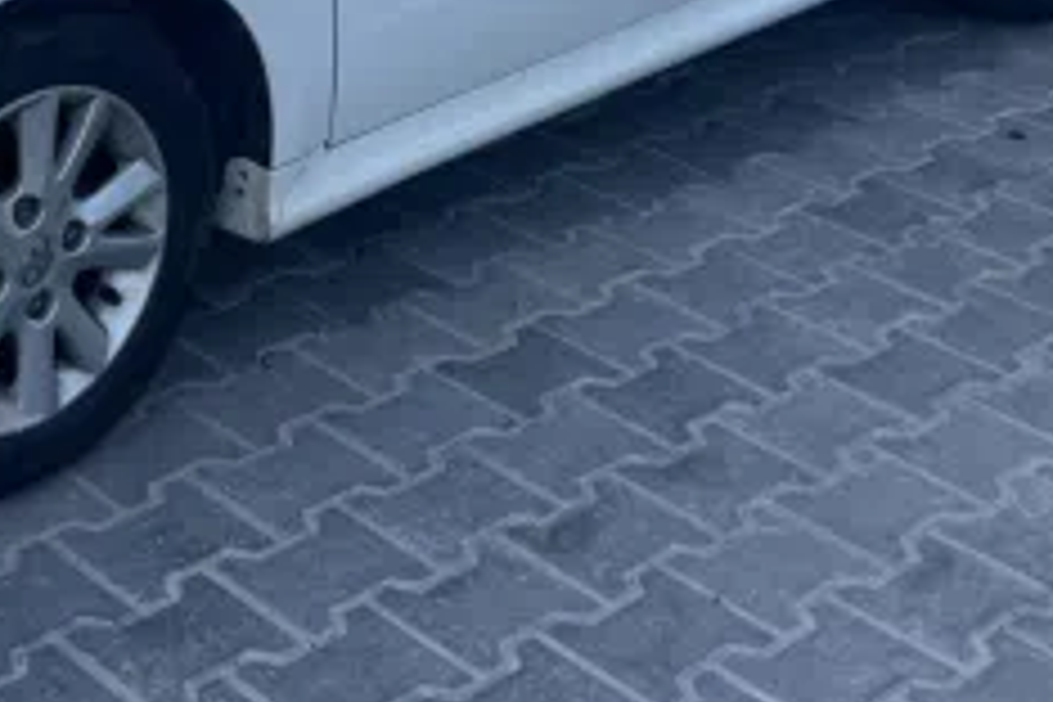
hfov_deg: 26.3
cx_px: 76
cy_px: -166
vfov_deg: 17.5
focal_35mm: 74
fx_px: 2164
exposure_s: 1/1366
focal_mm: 4.2
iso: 32
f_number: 1.6
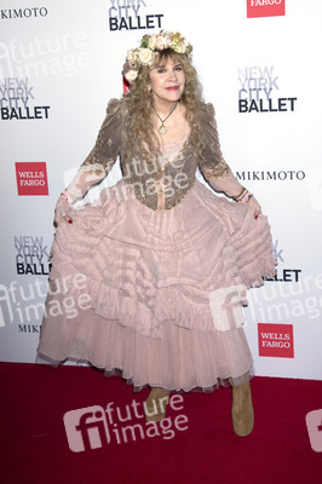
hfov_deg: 30.5
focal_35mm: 44
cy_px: 242
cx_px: 161
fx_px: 591
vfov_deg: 44.5
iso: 640
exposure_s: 1/160
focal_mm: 44
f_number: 6.3
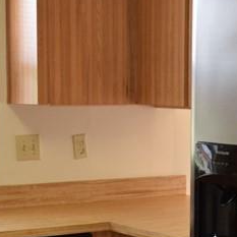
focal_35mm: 107
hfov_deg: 15.7
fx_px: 829
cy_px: 225
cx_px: 282
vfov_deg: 16.0
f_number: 5.6
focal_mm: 18
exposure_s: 1/125
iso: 800
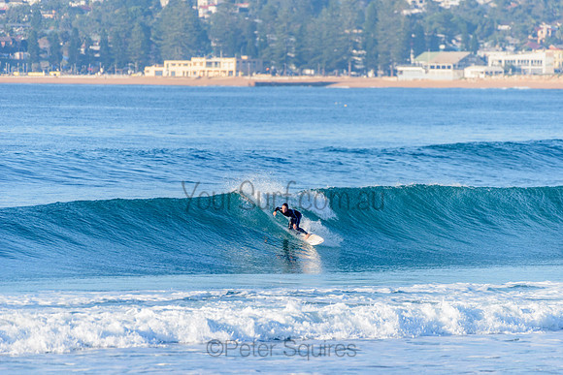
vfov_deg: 2.8
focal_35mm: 500
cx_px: 282
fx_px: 7821
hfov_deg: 4.1
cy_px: 188
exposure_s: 1/2000
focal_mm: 500
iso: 320
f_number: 5.6
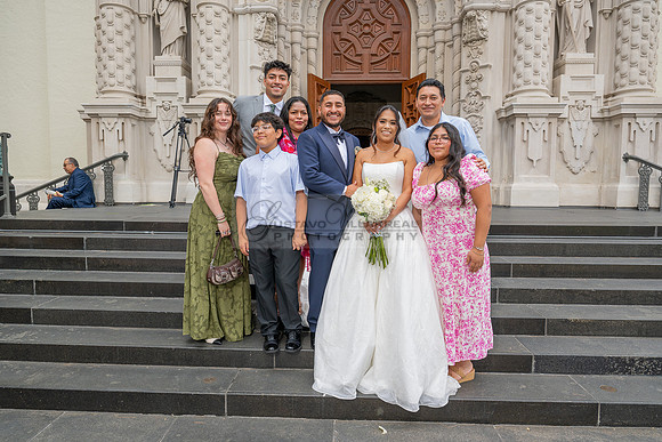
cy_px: 221
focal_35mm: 24
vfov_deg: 53.2
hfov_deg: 73.7
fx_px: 441
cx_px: 331
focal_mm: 24
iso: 200
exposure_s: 1/200
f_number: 5.6
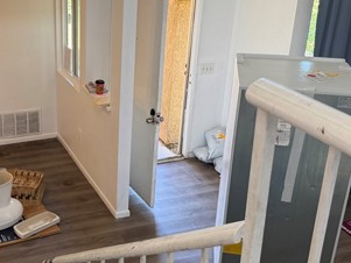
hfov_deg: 36.7
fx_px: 517
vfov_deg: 28.6
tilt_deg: -23.5
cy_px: 133
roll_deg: -0.3
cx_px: 92
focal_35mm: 51
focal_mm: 6.76
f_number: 1.78
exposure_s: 1/121
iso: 200
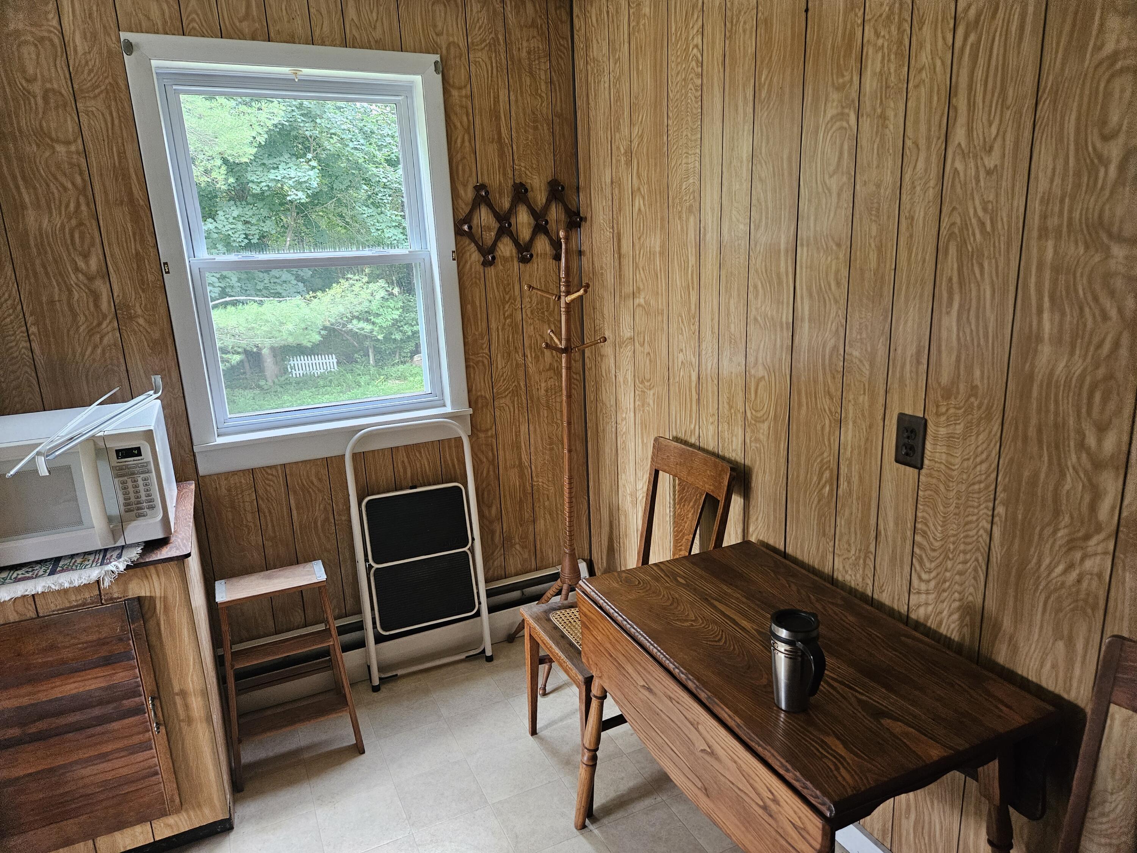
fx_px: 755
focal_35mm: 23
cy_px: 426
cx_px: 568
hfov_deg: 73.9
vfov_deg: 58.9
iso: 800
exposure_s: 1/240
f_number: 1.8
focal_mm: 5.4
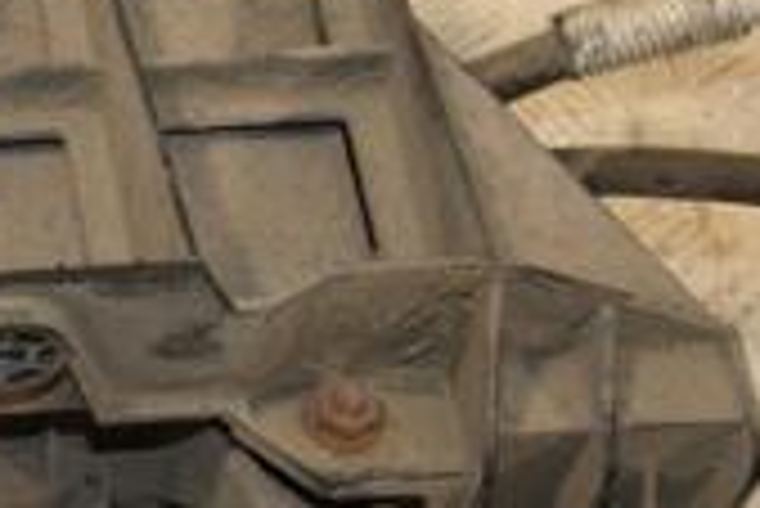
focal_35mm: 133
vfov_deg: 10.3
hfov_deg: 14.4
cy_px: 328
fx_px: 2805
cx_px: -364
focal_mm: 25
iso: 800
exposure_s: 1/200
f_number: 7.1
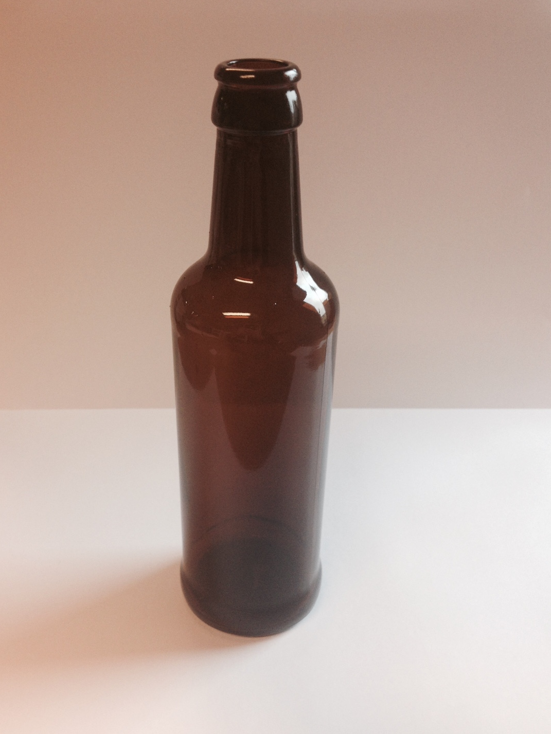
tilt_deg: -29.8
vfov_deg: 46.8
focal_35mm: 40
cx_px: 254
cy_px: 364
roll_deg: -0.7
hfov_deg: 35.9
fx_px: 849
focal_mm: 4.28
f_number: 2.4
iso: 64
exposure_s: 1/50
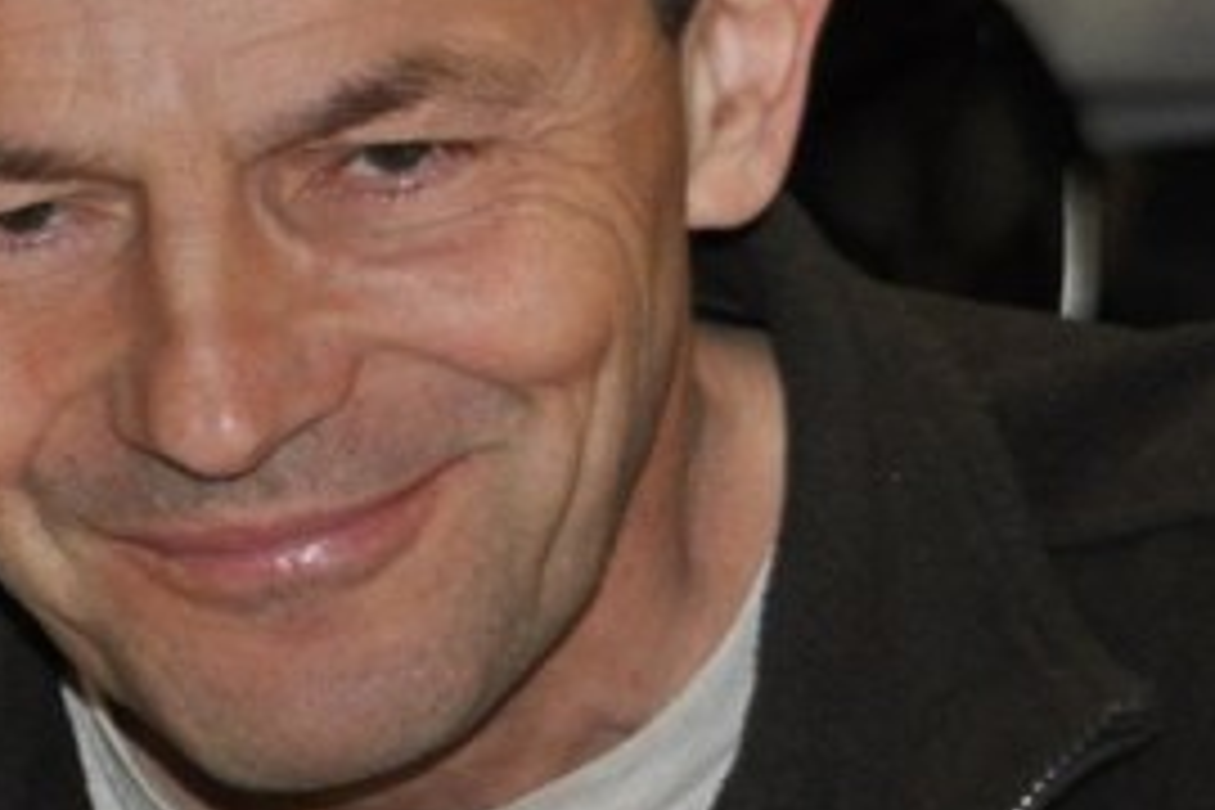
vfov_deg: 4.8
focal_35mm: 284
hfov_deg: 7.1
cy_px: 292
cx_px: -824
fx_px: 9584
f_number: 4.8
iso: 800
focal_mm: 50
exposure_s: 1/60
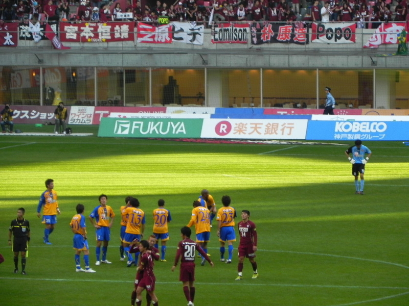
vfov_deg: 5.1
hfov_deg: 6.8
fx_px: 3438
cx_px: 204
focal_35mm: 291
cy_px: 153
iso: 160
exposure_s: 1/75
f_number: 4.5
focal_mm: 51.8
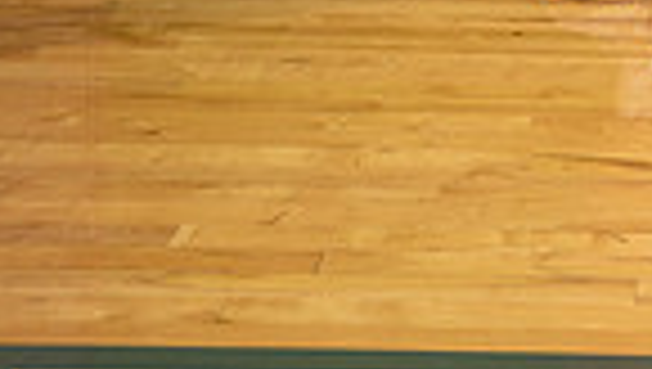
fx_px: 2077
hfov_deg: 17.6
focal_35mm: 120
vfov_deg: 9.0
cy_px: -562
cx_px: 589
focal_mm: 37
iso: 250
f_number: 8
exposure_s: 1/250
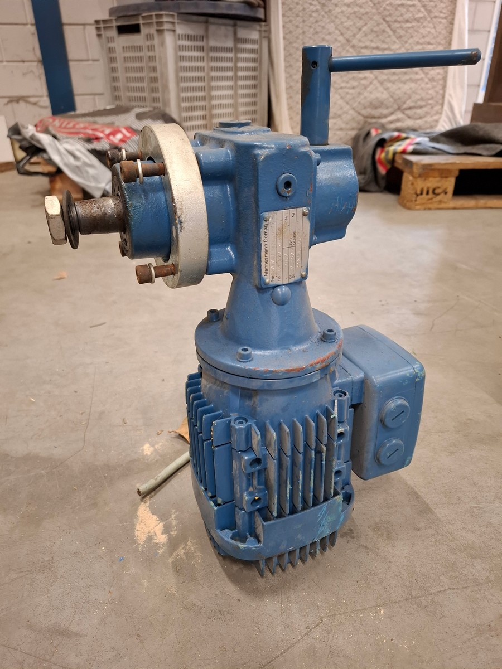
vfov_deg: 73.9
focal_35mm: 23
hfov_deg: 58.9
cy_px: 334
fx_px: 445
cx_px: 251
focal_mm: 5.54
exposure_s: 1/25
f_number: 1.8
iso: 400
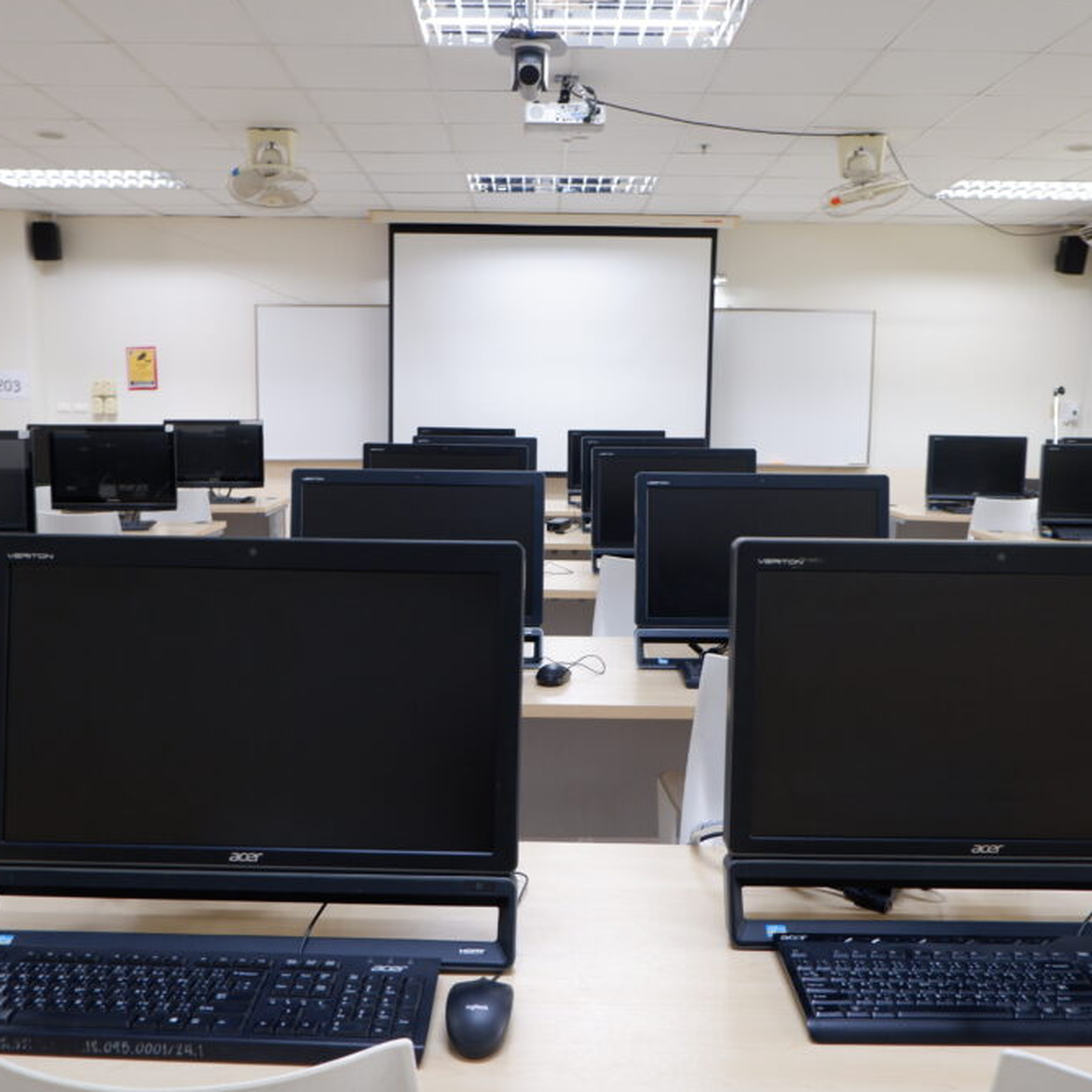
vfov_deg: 54.0
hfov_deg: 54.0
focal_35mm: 30
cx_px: 529
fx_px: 1071
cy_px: 539
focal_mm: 15
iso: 320
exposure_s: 1/34
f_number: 3.5
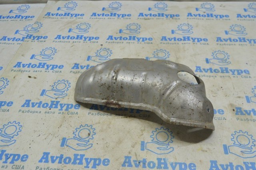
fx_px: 256
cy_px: 85
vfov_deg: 36.8
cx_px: 128
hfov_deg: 53.2
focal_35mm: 36
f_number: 5.6
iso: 400
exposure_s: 1/40
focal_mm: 24
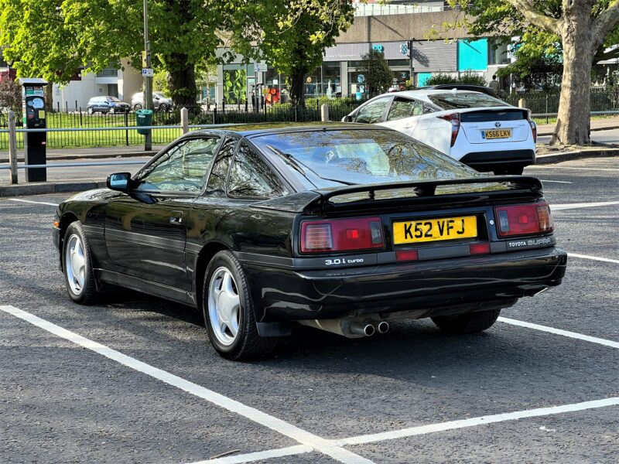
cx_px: 310
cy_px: 232
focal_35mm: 77
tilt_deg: -5.6
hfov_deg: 25.3
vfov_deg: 19.1
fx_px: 1377
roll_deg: +0.9
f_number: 2.8
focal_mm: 9
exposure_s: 1/132
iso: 32
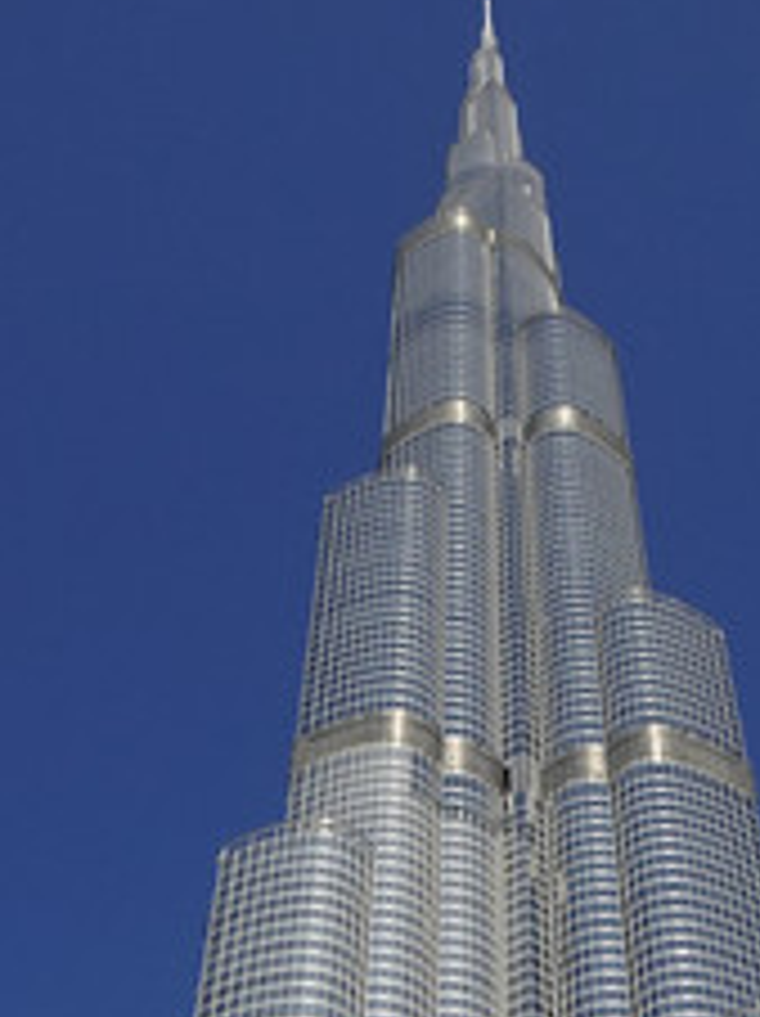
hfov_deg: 21.5
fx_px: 1994
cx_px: 459
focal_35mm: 68
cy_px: 1368
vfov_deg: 24.5
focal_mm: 4.25
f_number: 3.5
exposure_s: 1/1600
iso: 80
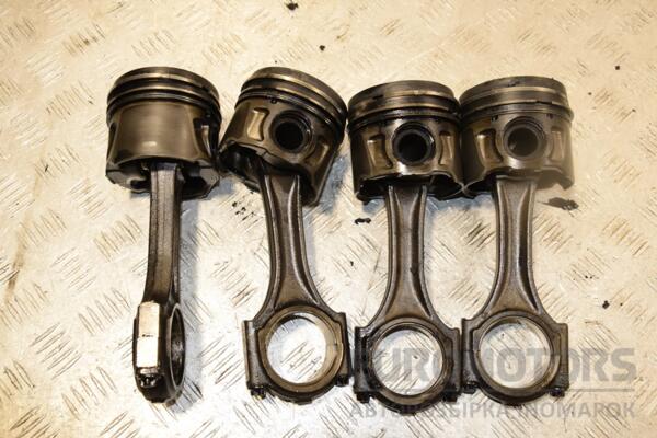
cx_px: 328
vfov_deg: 35.5
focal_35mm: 38
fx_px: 684
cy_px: 219
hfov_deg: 51.3
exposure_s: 1/200
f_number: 7.1
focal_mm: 25
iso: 800
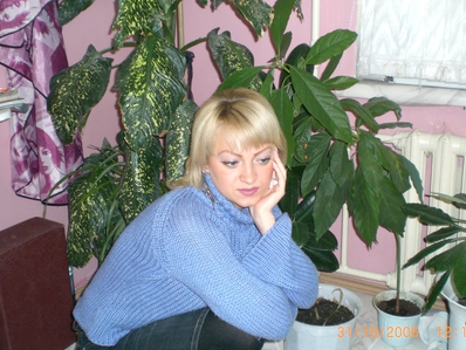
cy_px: 174
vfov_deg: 33.6
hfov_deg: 43.8
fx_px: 579
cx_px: 245
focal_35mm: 43
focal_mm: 6.3
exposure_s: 1/60
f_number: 3.1
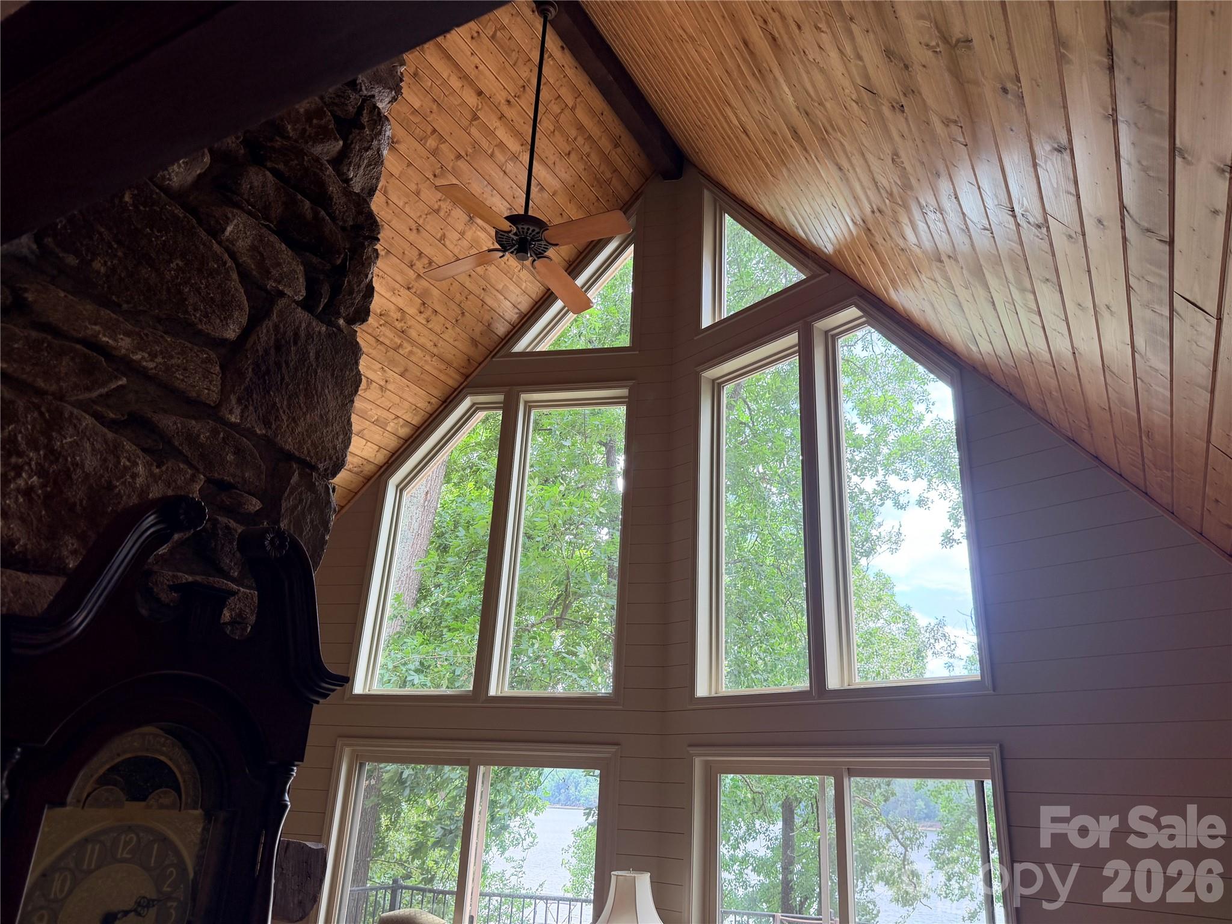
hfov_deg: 71.6
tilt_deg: +21.5
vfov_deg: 56.8
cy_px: 462
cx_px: 616
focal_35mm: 24
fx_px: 854
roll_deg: -3.2
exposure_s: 1/203
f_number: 1.78
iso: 125
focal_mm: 6.76
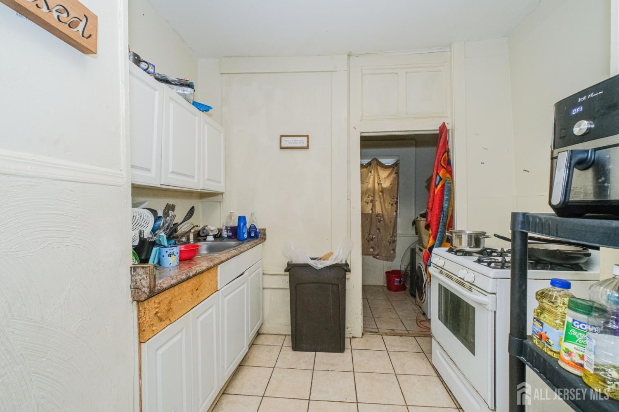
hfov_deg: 100.4
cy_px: 206
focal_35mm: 15
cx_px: 310
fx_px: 258
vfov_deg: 77.3
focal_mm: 10
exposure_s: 1/160
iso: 1600
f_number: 7.1
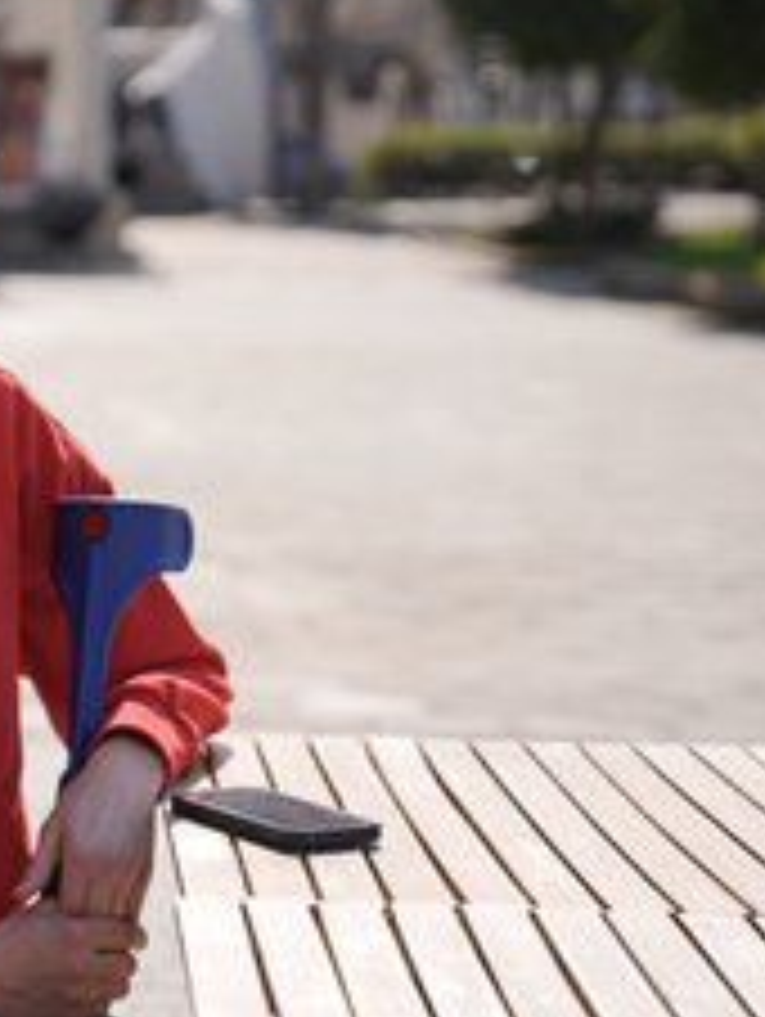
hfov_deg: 14.4
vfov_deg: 19.2
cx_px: 40
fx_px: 3000
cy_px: 470
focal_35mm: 102
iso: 80
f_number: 2.8
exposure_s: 1/1250
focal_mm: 60
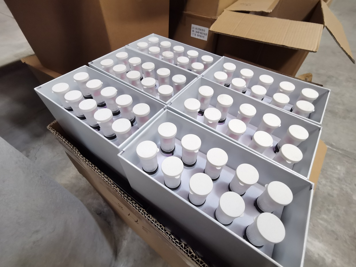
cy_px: 134
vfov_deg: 74.7
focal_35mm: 17
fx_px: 175
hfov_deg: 91.0
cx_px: 178
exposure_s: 1/33.3
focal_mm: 2.26
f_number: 2.2
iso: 640
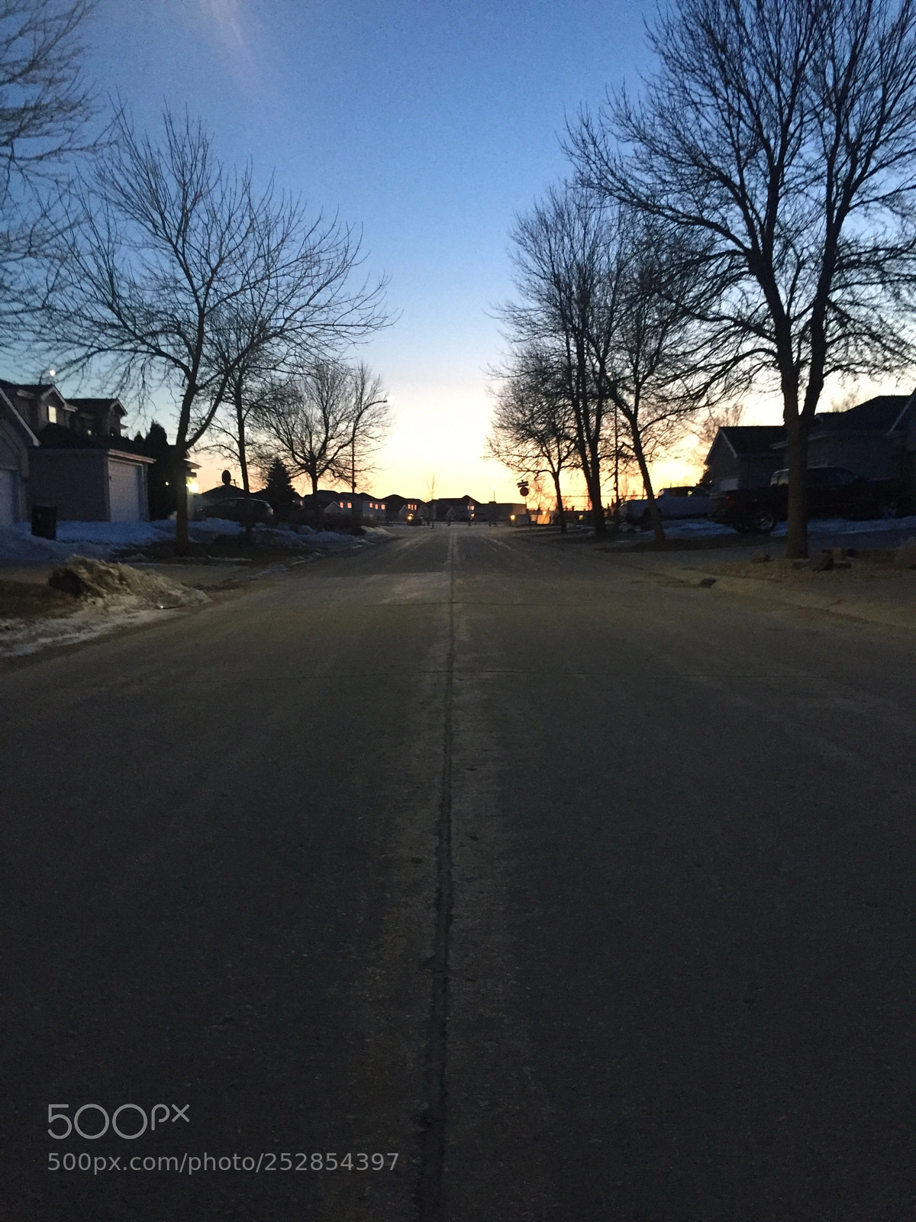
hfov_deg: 48.2
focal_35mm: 29
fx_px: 1023
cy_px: 611
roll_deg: -1.4
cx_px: 458
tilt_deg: -4.6
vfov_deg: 61.7
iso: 250
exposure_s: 1/17
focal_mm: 4.15
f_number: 2.2
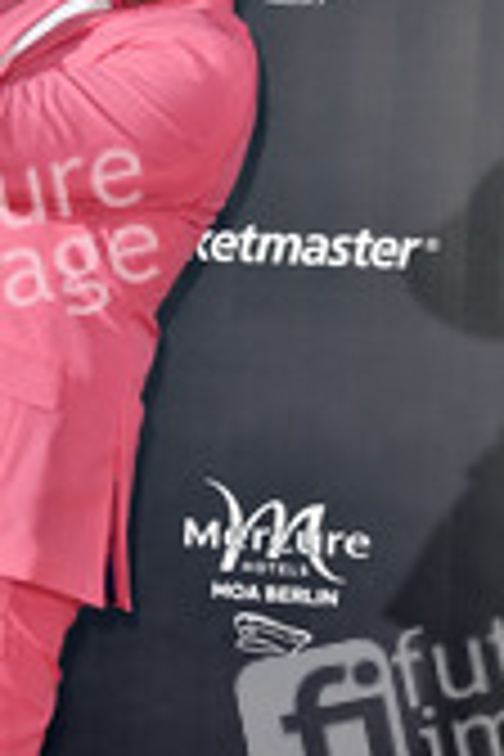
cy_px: 482
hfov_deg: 8.8
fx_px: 3255
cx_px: 58
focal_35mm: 155
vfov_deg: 13.2
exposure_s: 1/160
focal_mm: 65
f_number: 5.6
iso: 1000
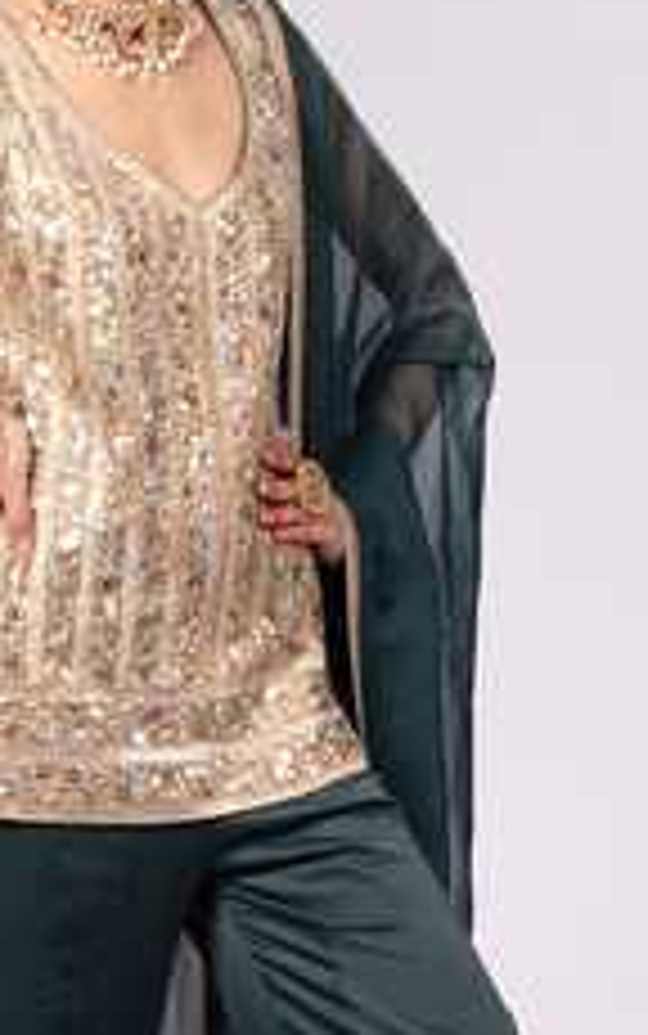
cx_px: 212
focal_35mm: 156
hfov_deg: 8.4
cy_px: 754
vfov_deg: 13.4
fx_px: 4402
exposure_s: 1/160
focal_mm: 45
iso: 200
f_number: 7.1
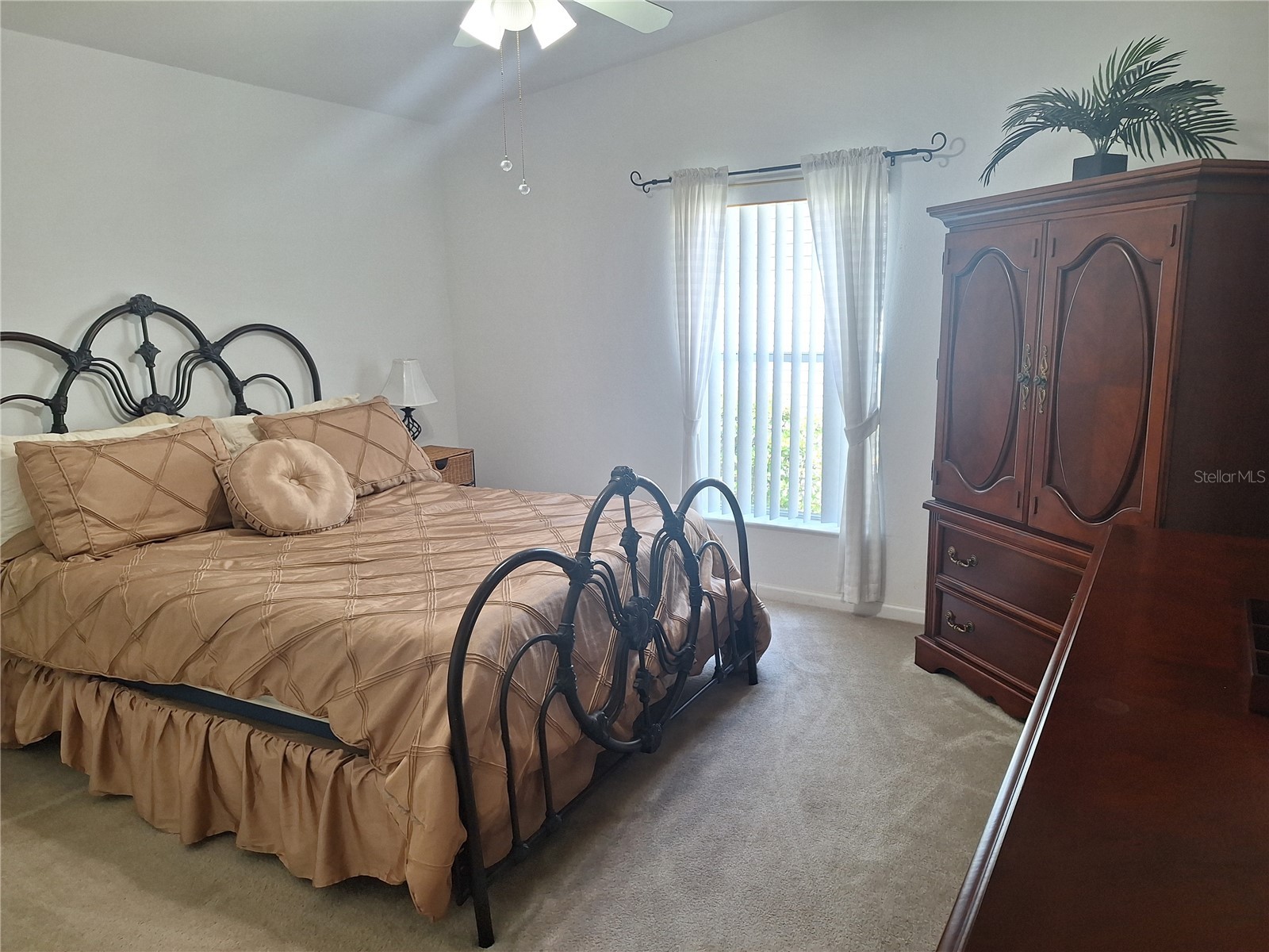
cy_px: 476
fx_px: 843
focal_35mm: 23
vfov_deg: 58.9
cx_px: 634
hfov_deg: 73.9
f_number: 1.8
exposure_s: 1/60
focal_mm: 5.54
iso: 50
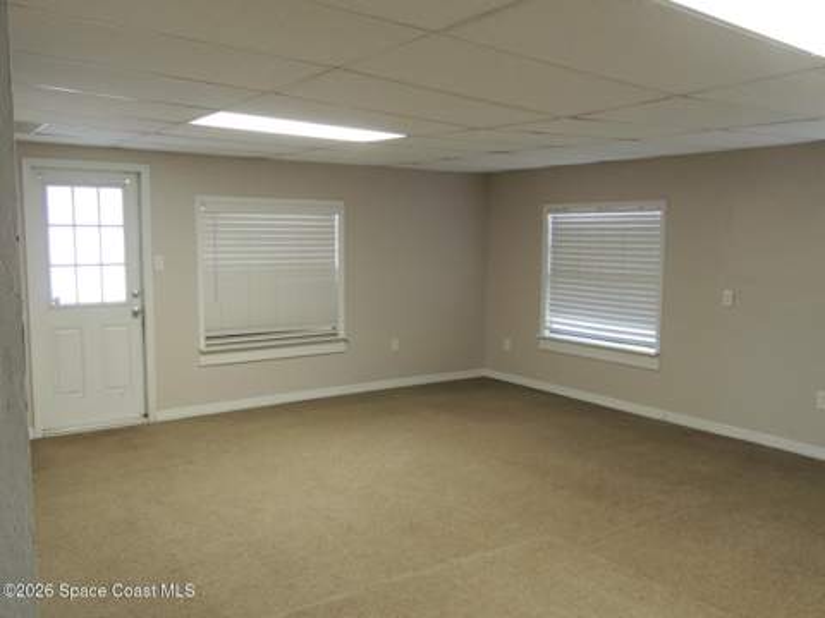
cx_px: 412
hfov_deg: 60.0
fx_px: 715
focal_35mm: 30
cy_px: 309
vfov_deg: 46.8
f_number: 3.1
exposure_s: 1/30
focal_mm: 5.3
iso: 360
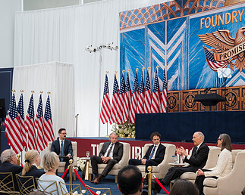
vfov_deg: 25.7
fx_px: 428
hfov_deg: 32.0
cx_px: 127
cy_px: 125
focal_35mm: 59
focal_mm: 35
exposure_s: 1/160
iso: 140
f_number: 4
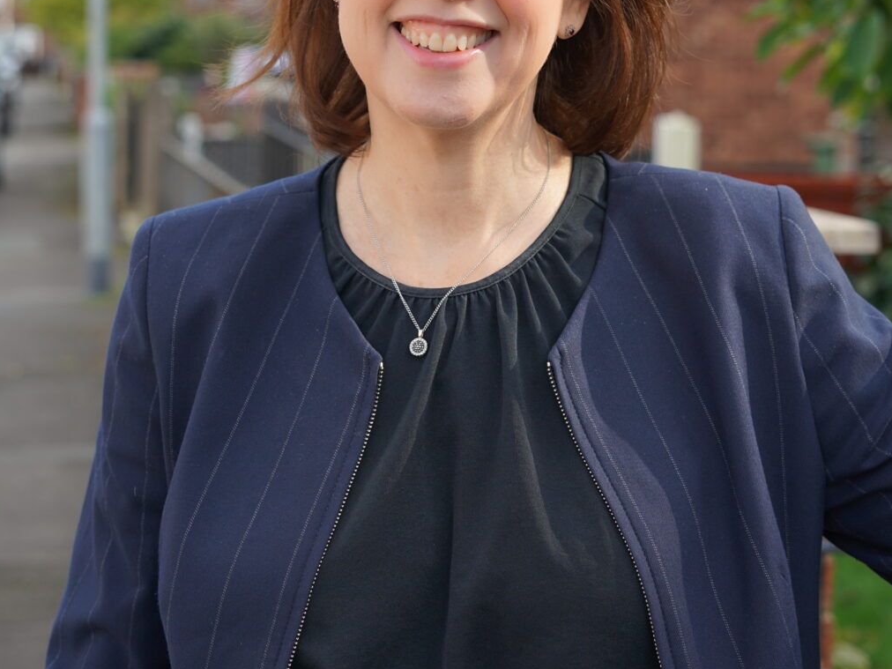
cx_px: 448
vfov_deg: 20.1
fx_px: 1881
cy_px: 205
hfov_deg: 26.7
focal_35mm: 73
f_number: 4
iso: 100
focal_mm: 50
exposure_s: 1/160
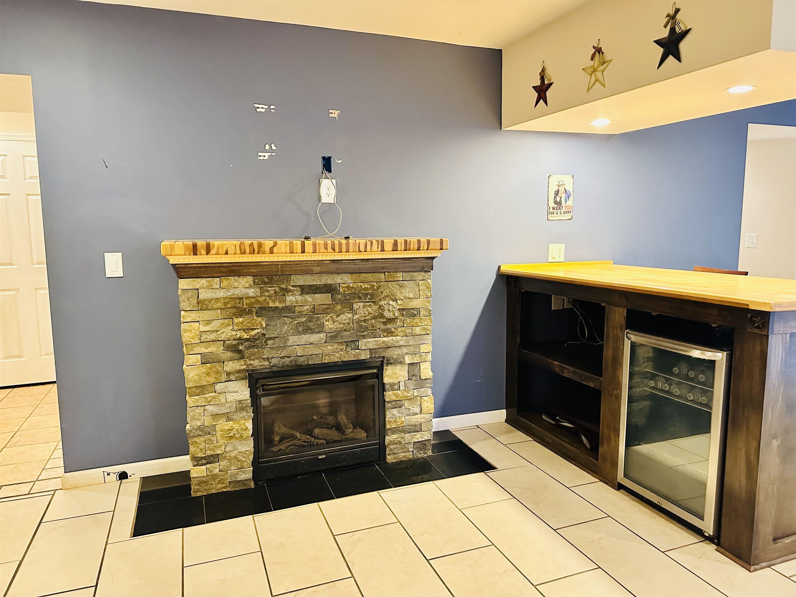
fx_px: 552
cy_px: 298
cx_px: 398
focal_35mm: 24
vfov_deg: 56.8
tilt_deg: -6.3
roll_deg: +1.3
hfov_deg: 71.6
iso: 800
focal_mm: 6.86
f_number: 1.78
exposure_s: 1/60
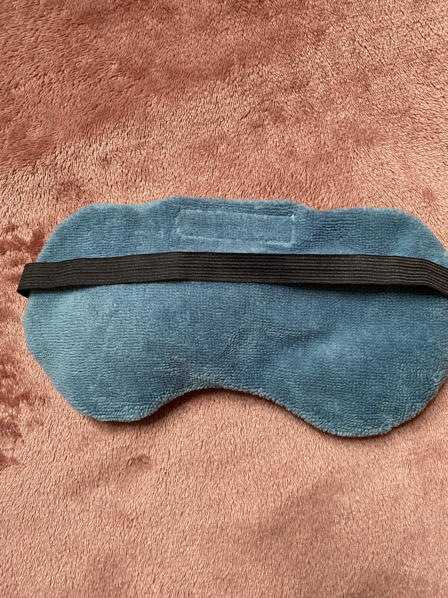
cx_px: 224
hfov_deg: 53.1
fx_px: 449
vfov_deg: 67.3
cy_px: 299
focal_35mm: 26
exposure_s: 1/60
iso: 250
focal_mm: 4.25
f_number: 1.8
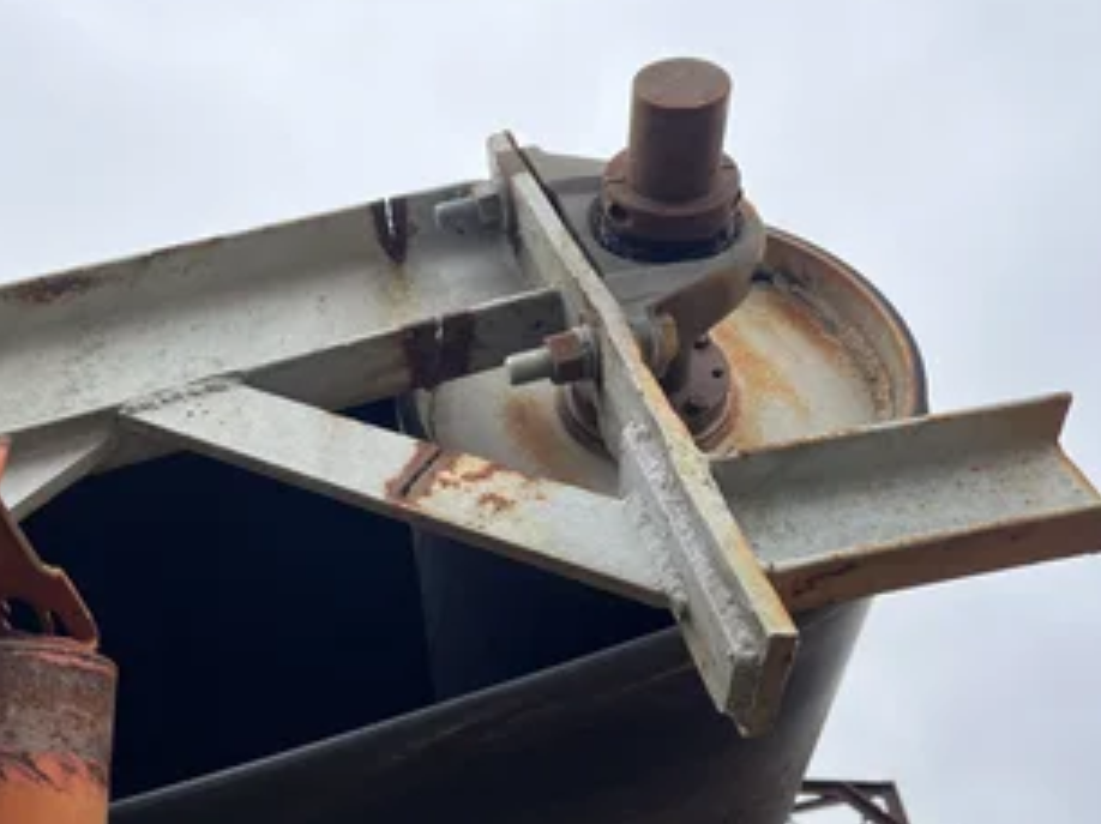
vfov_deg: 41.4
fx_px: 1081
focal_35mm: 34
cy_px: 515
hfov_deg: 53.5
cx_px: 421
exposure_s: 1/412
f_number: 1.6
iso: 50
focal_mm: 5.1
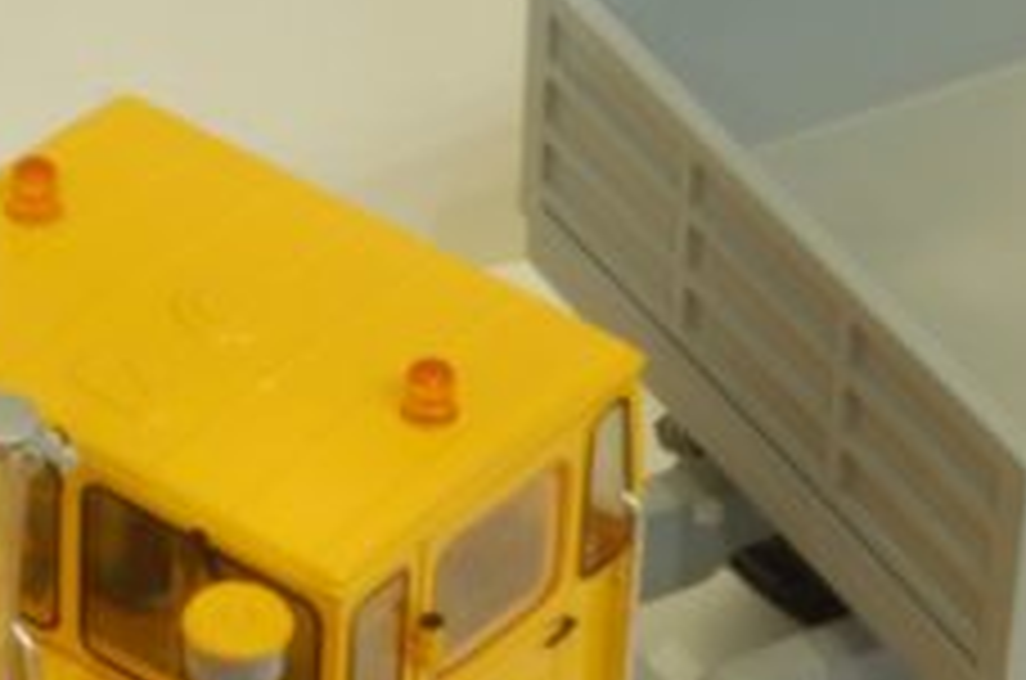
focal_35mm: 216
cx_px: 580
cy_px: 489
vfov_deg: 6.3
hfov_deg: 9.5
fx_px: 6143
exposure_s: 1/1.6
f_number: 29
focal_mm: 32
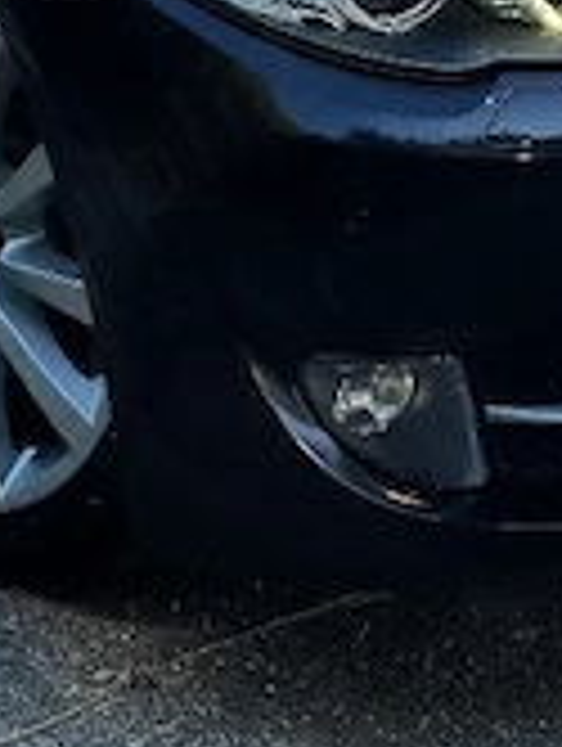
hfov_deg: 11.9
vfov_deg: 15.7
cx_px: 423
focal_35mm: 125
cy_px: 216
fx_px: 2699
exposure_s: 1/769
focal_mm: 4.3
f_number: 1.5
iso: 50
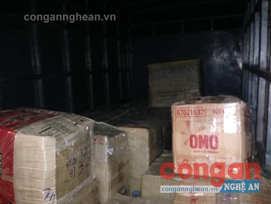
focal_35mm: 33
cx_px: 136
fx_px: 258
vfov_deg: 42.9
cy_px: 102
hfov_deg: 55.4
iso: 320
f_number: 2.4
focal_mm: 4.12
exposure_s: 1/16
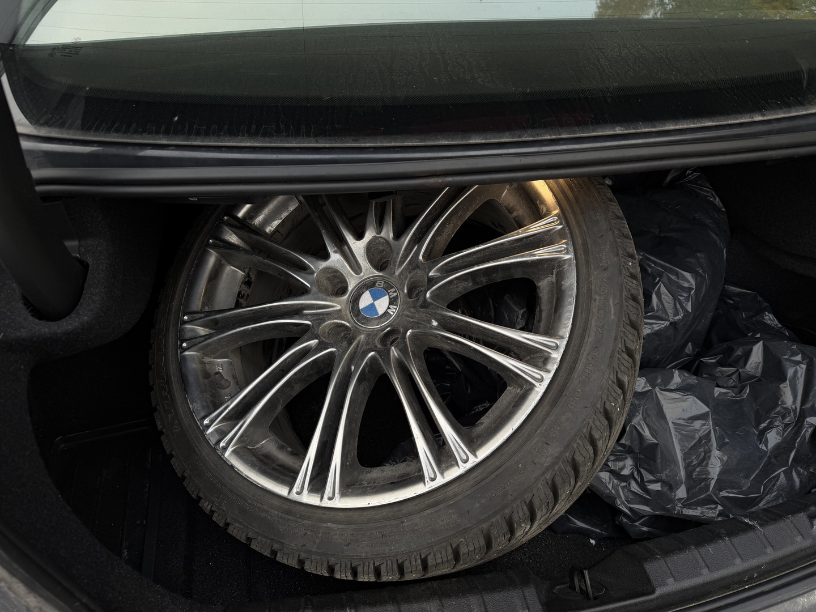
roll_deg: -3.9
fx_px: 566
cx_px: 408
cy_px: 306
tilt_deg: -42.7
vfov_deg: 56.8
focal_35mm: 24
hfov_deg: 71.6
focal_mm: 6.76
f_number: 1.78
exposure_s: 1/166
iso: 80
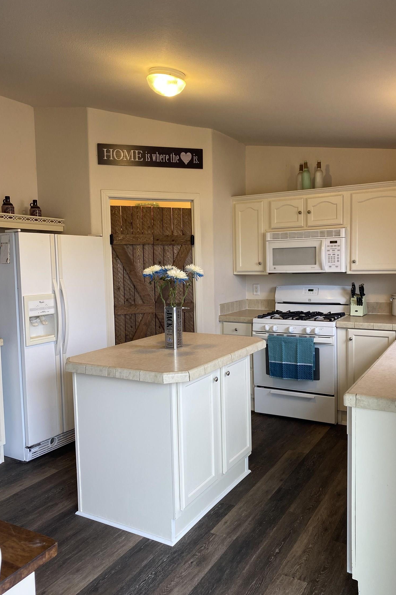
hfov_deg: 46.3
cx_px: 217
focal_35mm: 28
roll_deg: +1.1
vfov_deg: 65.5
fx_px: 462
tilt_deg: -2.5
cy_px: 297
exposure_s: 1/60
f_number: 1.8
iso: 64
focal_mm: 4.25
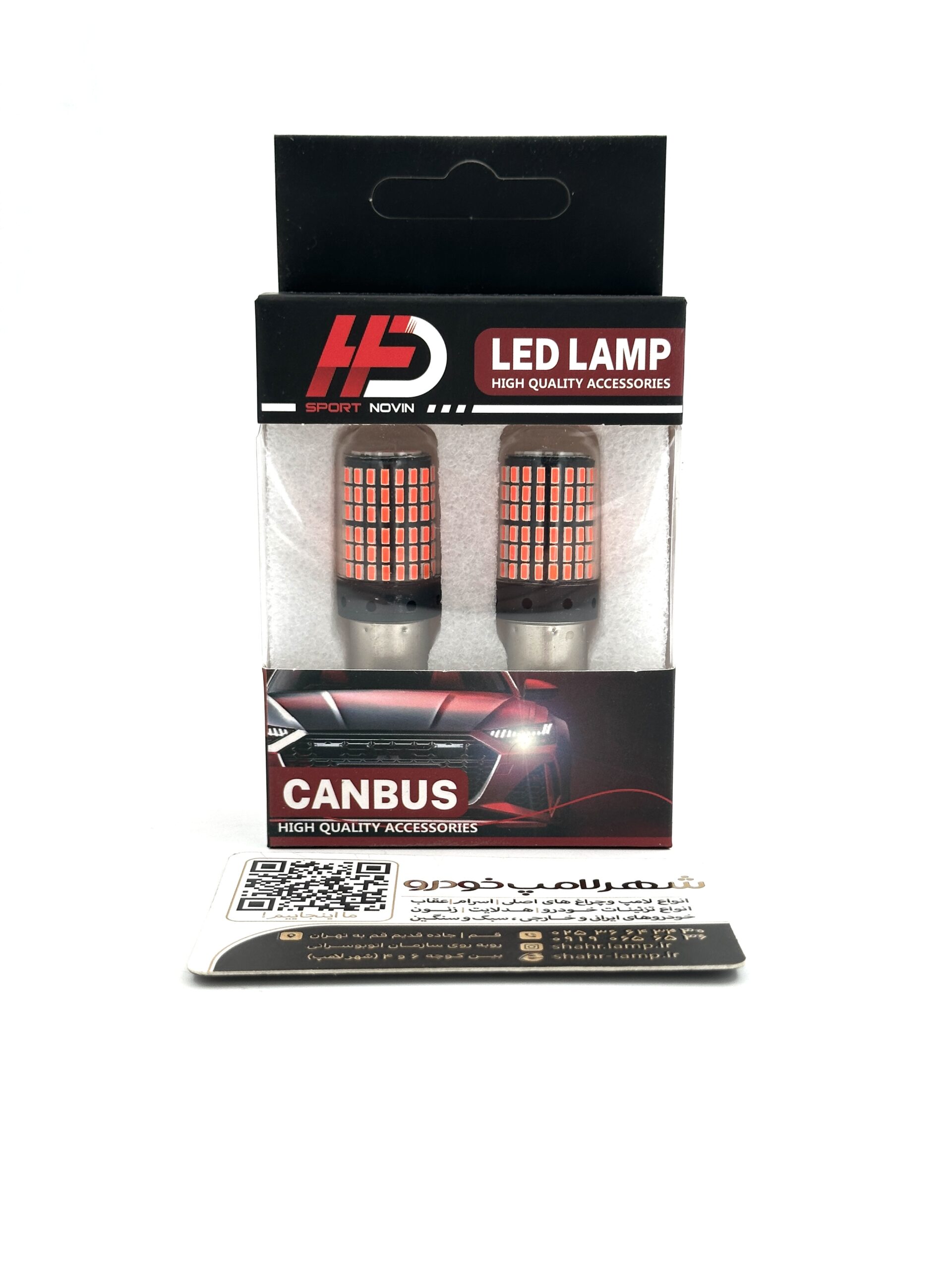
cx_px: 476
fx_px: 1760
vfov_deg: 39.7
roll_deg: -0.3
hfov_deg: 30.3
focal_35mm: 48
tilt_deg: -11.8
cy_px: 635
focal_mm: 6.86
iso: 64
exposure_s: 1/330
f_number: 1.78
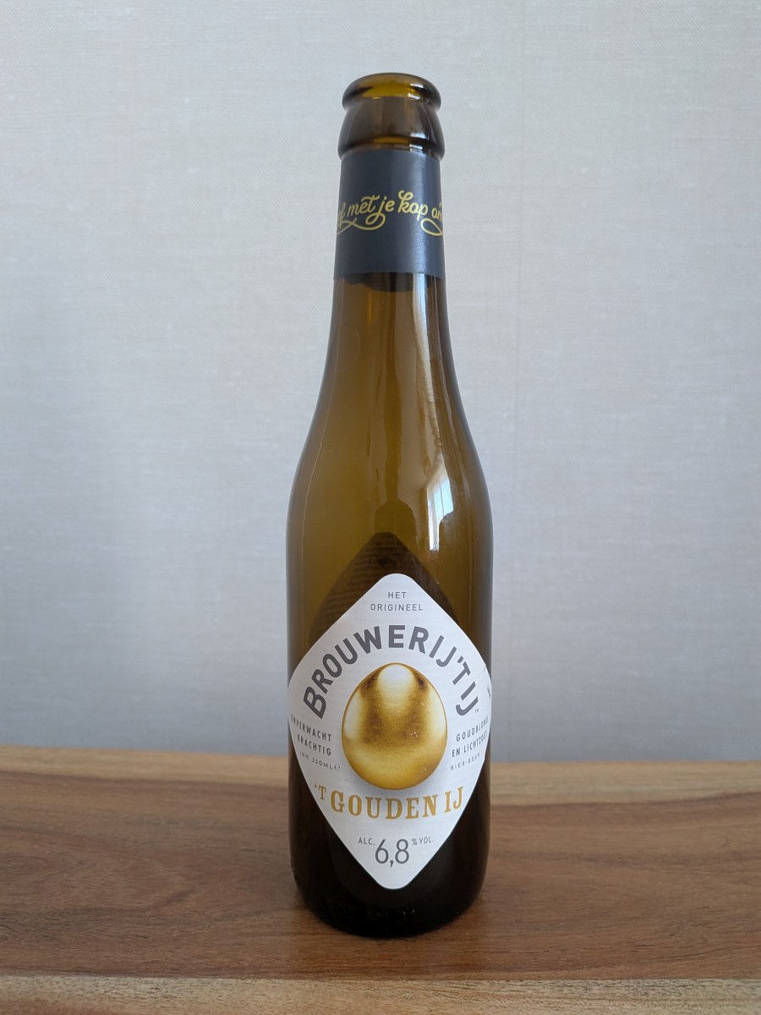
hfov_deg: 56.8
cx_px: 380
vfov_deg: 71.6
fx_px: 703
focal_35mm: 24
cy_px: 508
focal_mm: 4.53
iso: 99
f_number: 1.7
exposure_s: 1/25
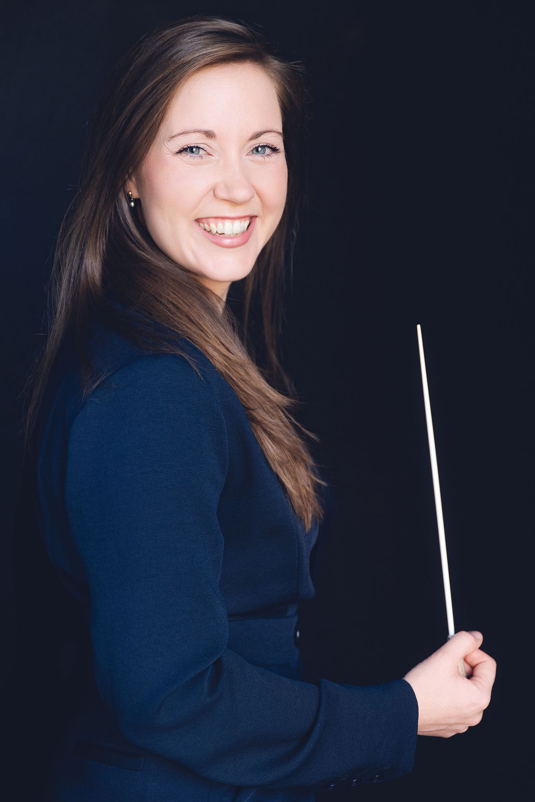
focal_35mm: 59
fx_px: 1315
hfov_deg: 23.0
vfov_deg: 33.9
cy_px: 401
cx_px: 268
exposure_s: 1/160
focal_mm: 59
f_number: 2.8
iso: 640
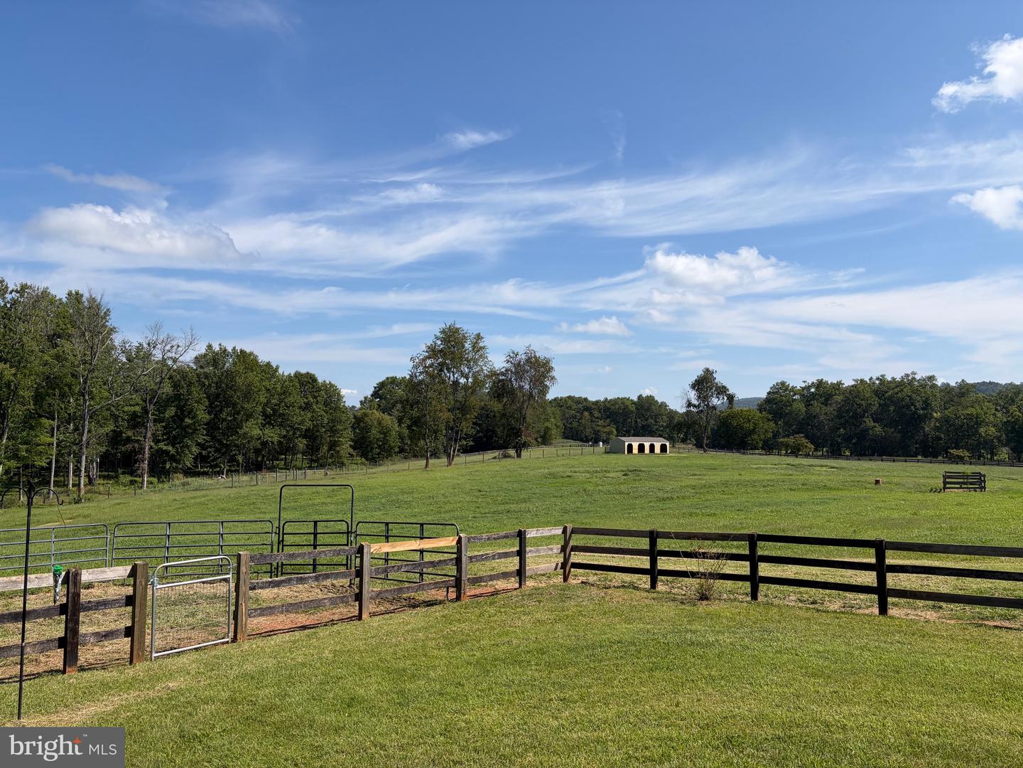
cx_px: 512
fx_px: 768
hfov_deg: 67.3
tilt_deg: +3.2
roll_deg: -0.3
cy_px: 384
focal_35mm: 26
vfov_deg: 53.1
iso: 50
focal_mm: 5.96
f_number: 1.6
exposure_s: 1/4065
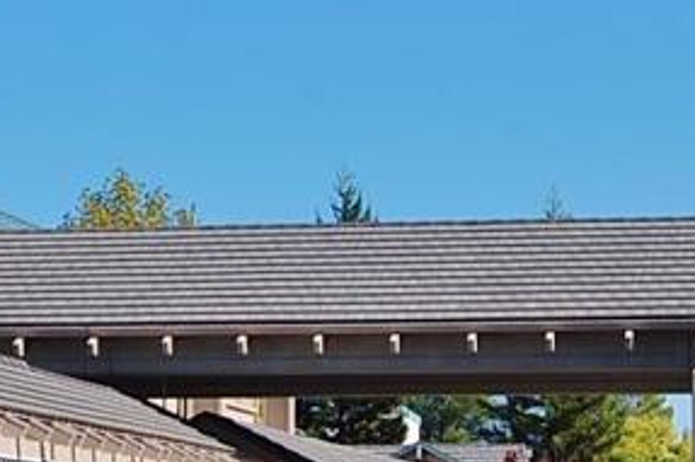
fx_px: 2682
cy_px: 260
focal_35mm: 139
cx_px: 322
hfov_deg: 14.8
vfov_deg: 9.9
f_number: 9
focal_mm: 26
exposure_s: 1/320
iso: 200
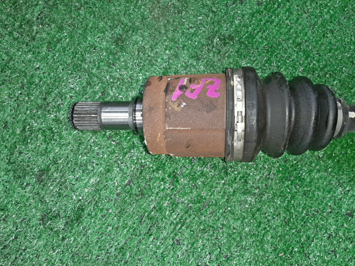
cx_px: 178
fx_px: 267
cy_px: 133
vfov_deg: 53.1
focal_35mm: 26
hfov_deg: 67.3
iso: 187
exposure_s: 1/50
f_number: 1.7
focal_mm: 3.93
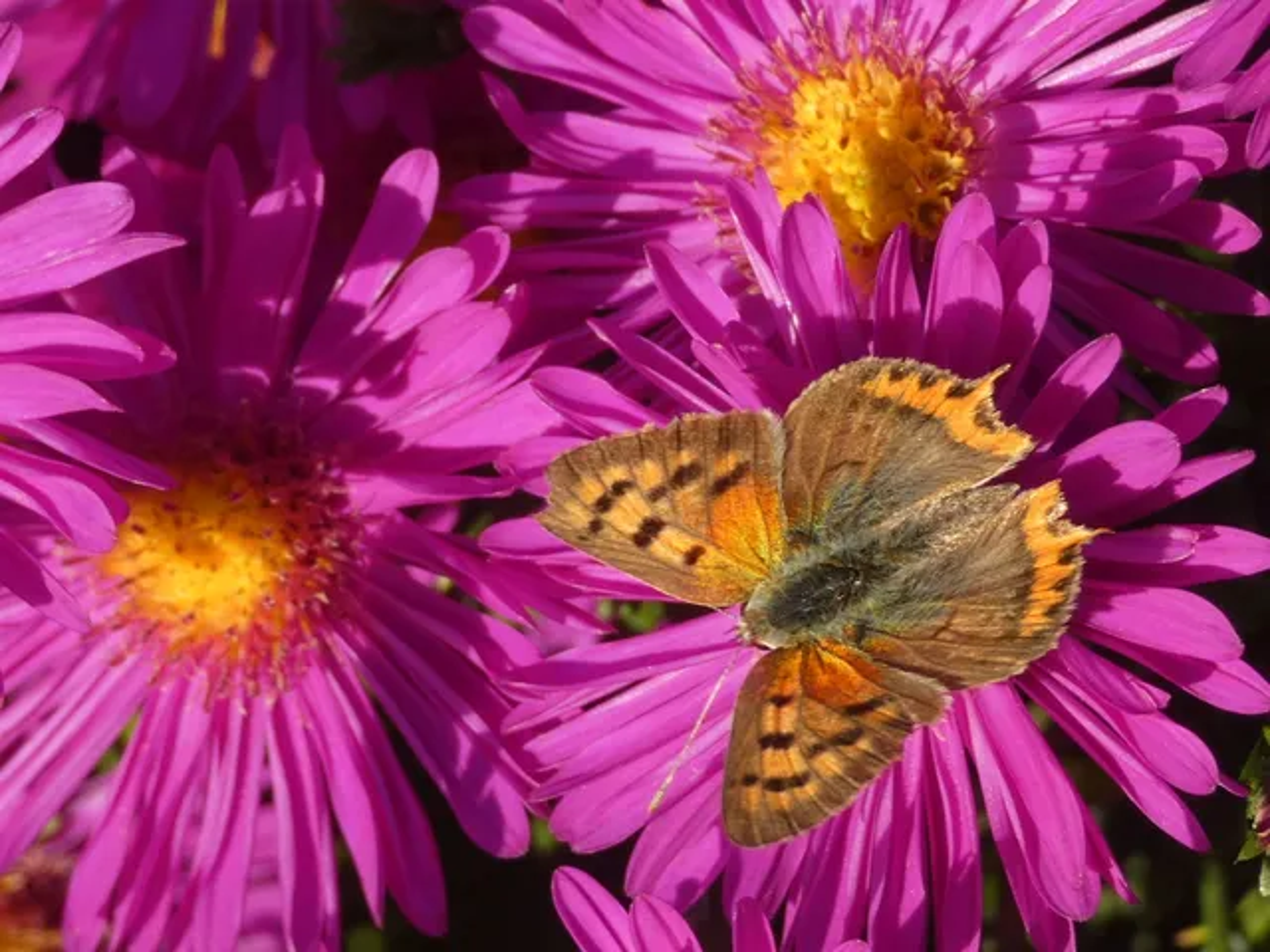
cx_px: 635
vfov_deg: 12.3
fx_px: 4403
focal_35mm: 120
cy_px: 476
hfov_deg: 16.4
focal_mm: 21.5
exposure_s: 1/80
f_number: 5.1
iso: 80
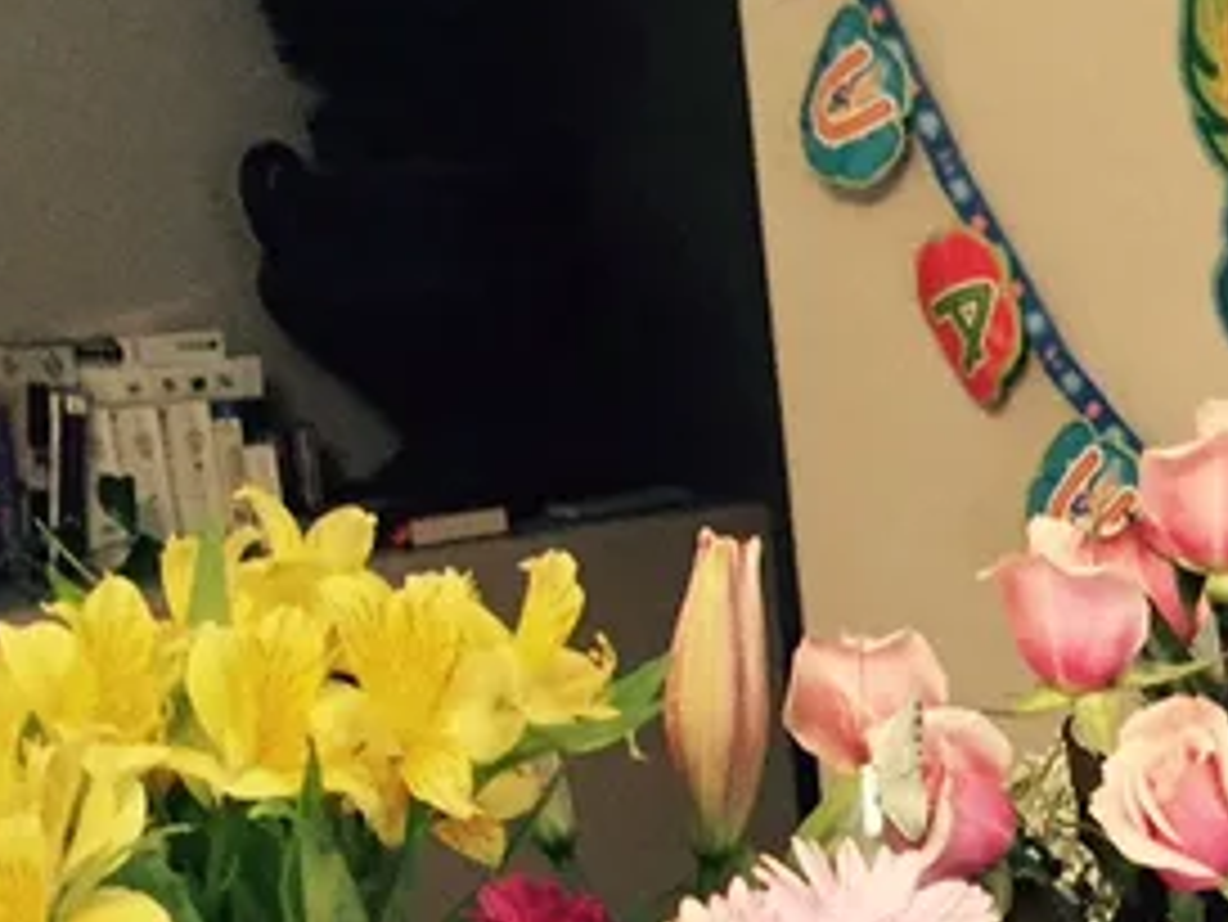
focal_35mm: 102
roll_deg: +2.1
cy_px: 1322
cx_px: 1628
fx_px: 3620
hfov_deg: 17.9
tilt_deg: -20.5
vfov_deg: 13.8
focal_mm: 4.2
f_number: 2.2
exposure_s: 1/17
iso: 250
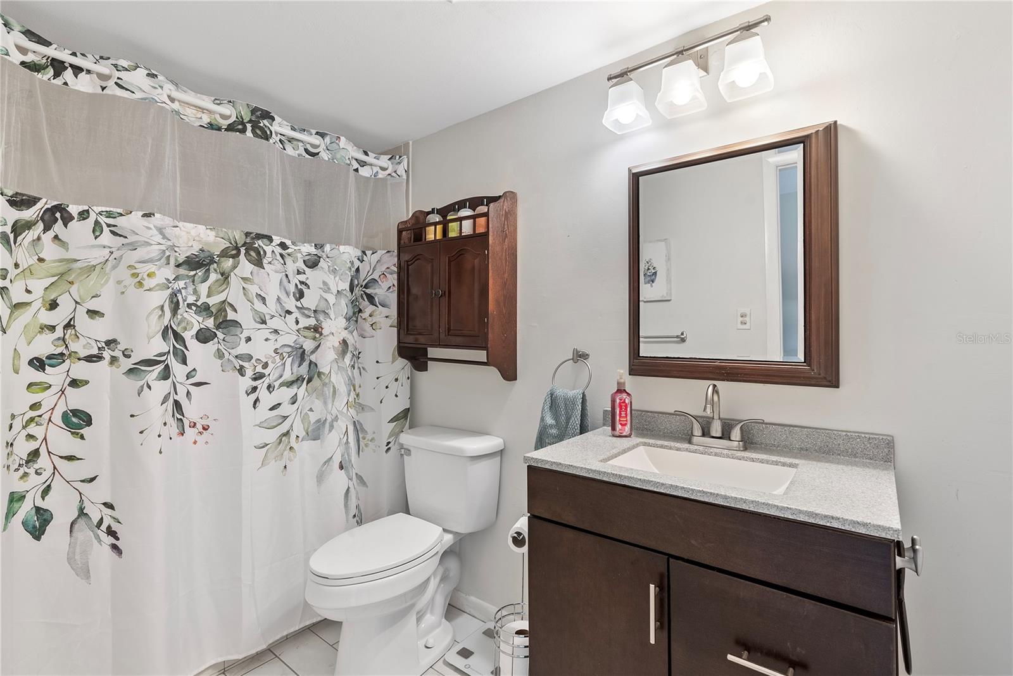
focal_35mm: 16
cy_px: 338
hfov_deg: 96.7
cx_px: 506
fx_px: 450
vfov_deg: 73.8
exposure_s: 1/2
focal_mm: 16
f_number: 8
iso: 400
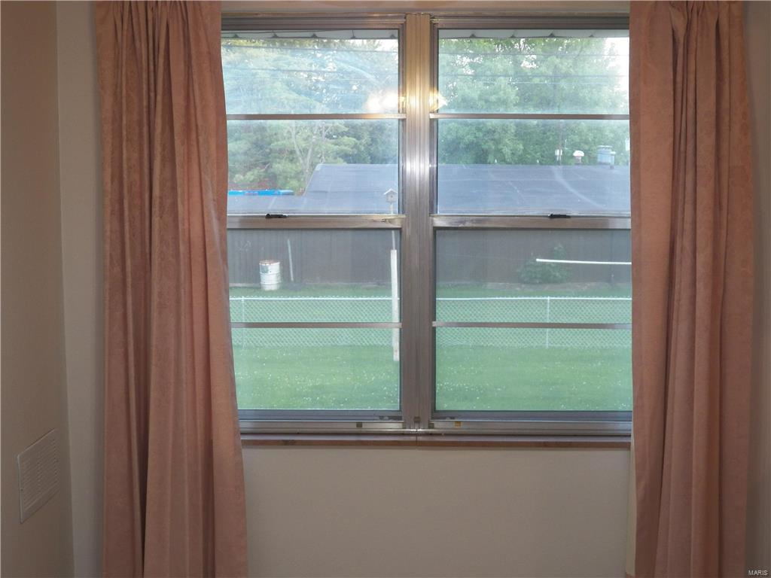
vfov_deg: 29.1
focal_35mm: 50
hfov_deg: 38.2
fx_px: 1114
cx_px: 386
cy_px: 289
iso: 160
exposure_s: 1/40
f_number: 3.2
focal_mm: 8.9
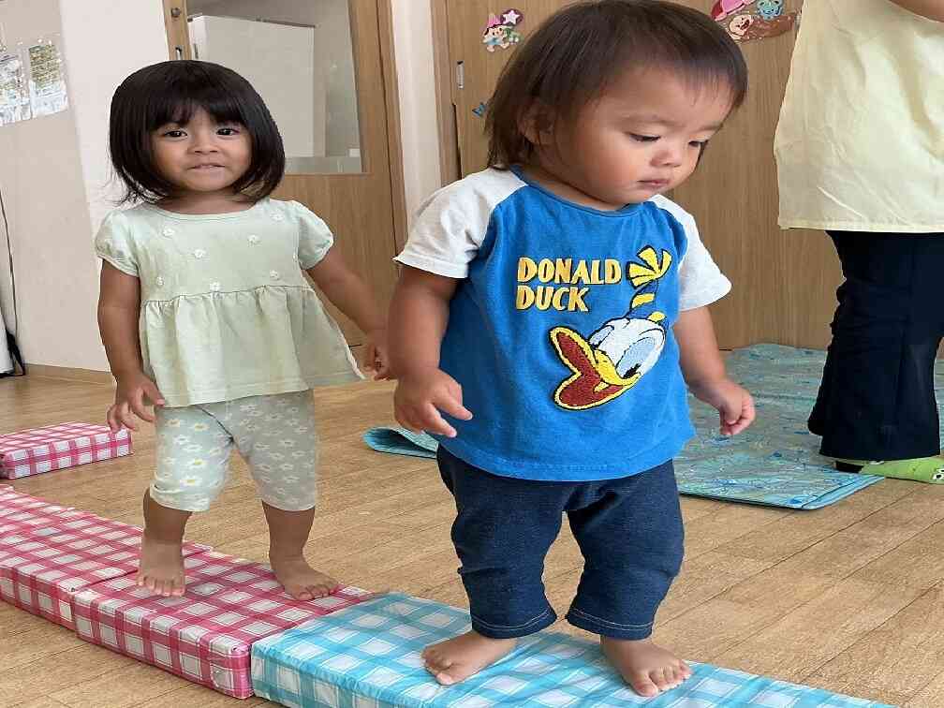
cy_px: 354
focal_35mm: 29
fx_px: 791
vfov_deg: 48.2
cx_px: 472
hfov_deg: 61.7
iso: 25
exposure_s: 1/120
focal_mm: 3
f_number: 1.8
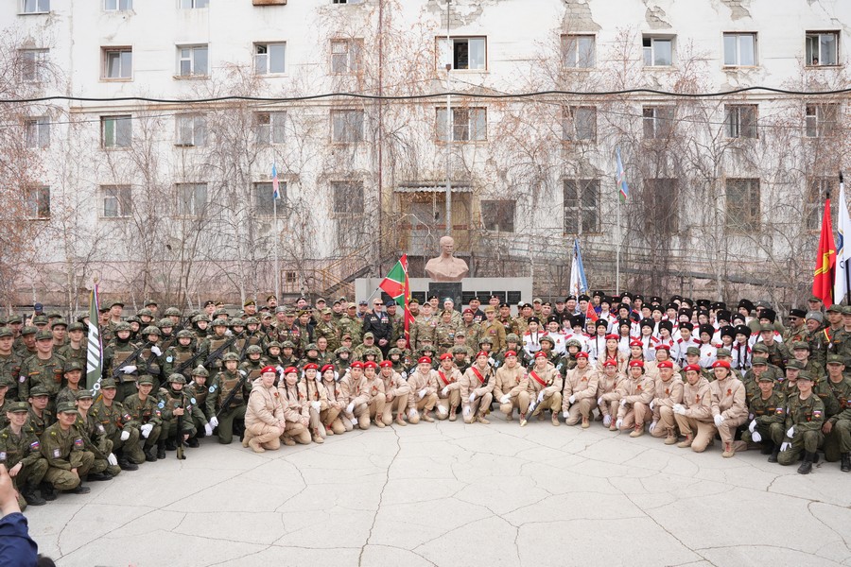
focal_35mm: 28
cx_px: 426
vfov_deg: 46.4
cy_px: 284
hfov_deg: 65.5
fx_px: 662
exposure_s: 1/100
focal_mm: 28
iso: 320
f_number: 9
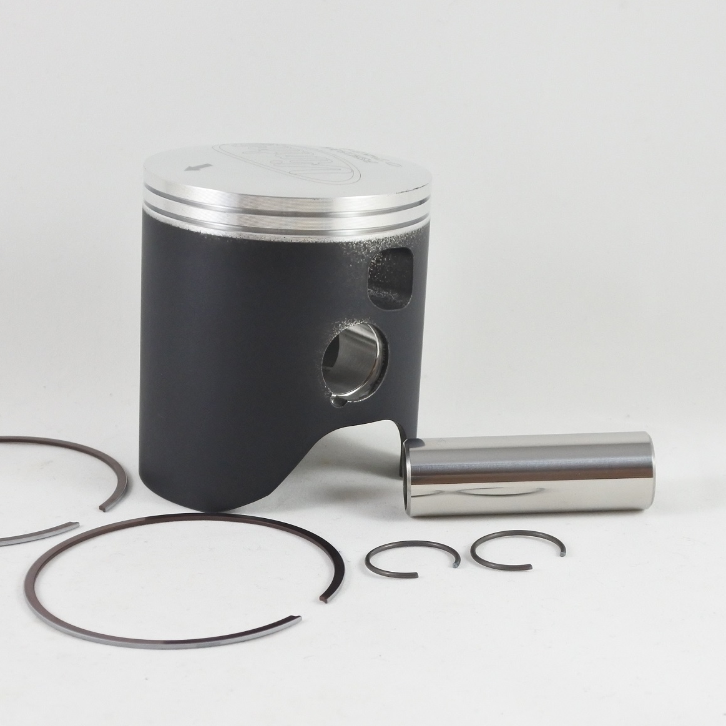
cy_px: 360
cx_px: 267
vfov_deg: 29.6
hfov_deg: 29.4
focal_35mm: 58
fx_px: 1376
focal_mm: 16.8
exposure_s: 1/125
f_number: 4.5
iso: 560
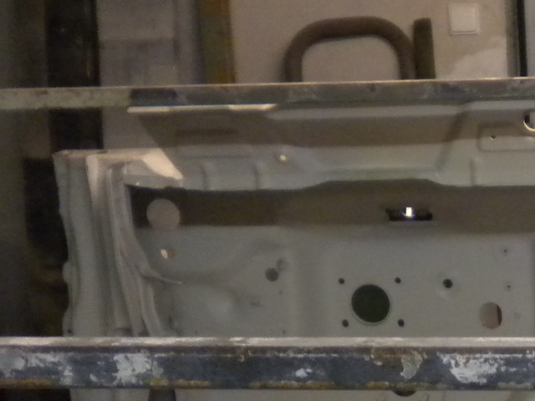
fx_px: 1623
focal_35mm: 105
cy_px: 528
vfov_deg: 13.6
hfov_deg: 18.0
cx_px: 594
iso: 400
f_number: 3.1
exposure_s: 1/30
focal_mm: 6.3
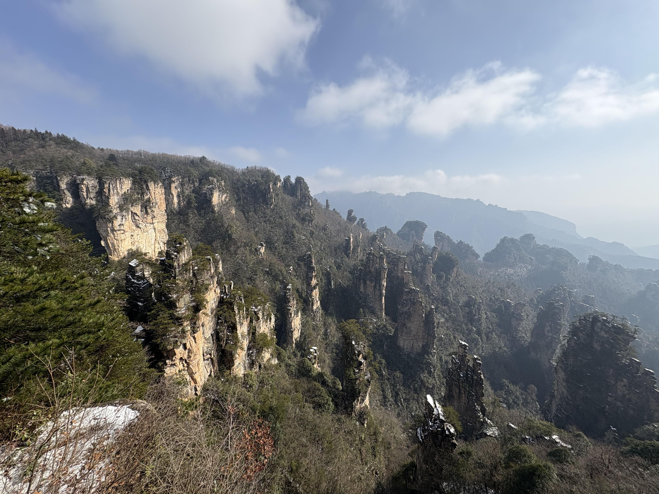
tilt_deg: -9.1
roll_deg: +0.2
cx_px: 330
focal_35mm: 14
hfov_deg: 102.1
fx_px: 267
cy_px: 247
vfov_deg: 85.7
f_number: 2.2
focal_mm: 2.22
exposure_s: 1/1789
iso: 50
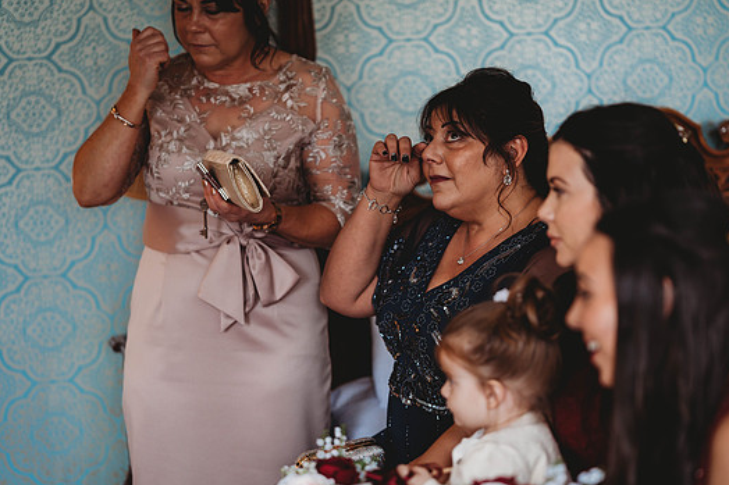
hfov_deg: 21.7
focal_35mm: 94
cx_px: 390
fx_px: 1903
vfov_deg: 14.5
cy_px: 265
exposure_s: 1/160
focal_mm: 85
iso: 1000
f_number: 1.8
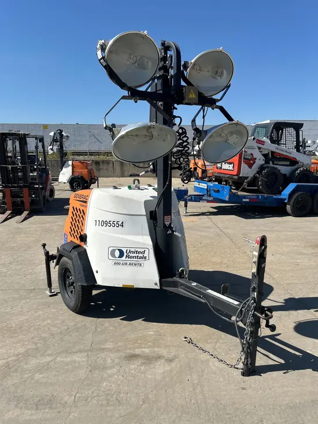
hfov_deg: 53.1
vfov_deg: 67.3
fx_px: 318
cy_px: 212
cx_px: 159
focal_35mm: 26
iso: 50
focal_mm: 5.7
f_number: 1.5
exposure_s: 1/5319
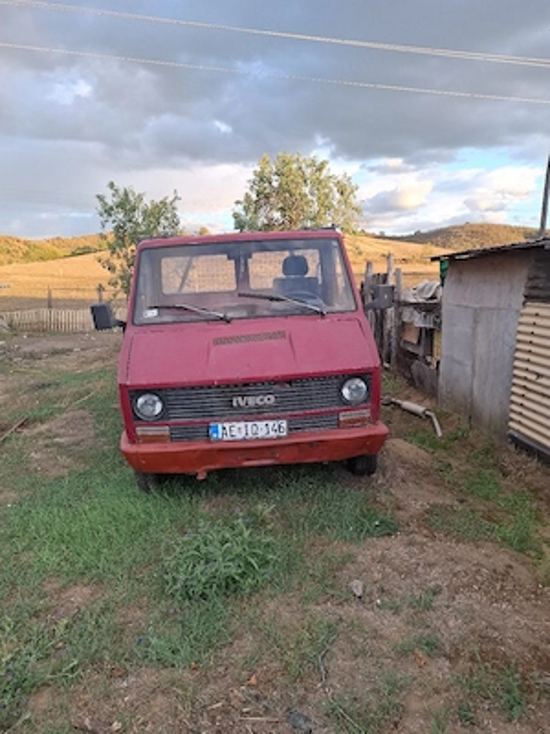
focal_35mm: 23
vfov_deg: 73.9
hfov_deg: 58.9
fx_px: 487
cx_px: 275
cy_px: 367
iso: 50
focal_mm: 5.54
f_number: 1.8
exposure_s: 1/156
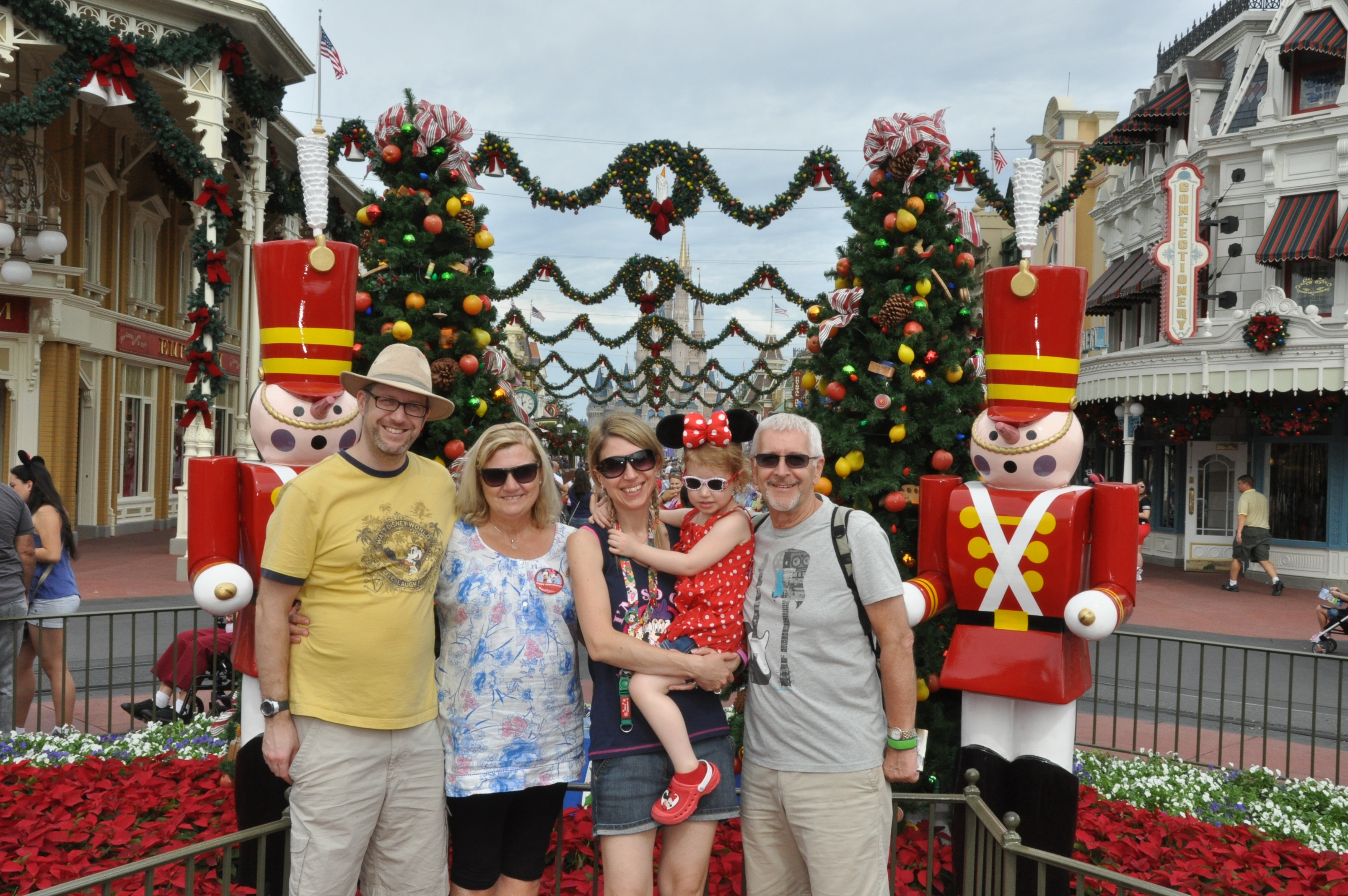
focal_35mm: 38
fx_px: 1402
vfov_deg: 35.4
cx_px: 674
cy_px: 448
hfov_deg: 51.3
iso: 800
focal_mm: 25
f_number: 25
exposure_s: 1/250
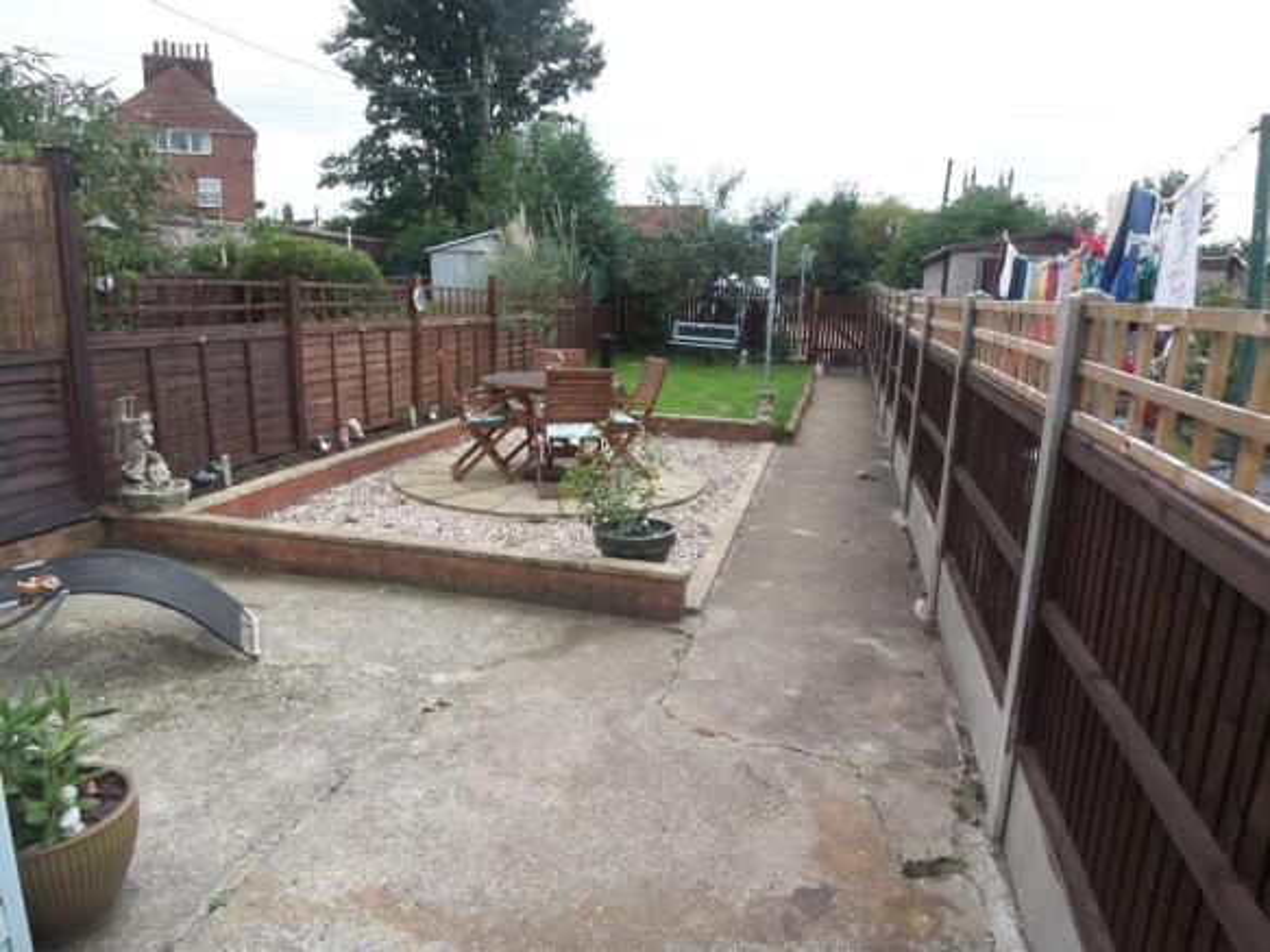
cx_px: 635
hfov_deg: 73.9
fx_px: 844
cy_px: 476
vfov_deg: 58.9
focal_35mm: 23
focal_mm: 3.8
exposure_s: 1/125
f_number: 5.6
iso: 50
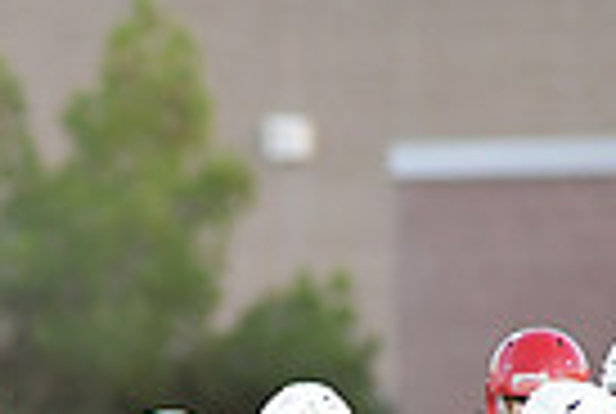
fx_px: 21727
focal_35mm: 1267
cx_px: 27
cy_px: 862
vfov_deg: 1.1
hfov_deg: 1.6
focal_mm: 300
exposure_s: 1/1250
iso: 2500
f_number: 3.5
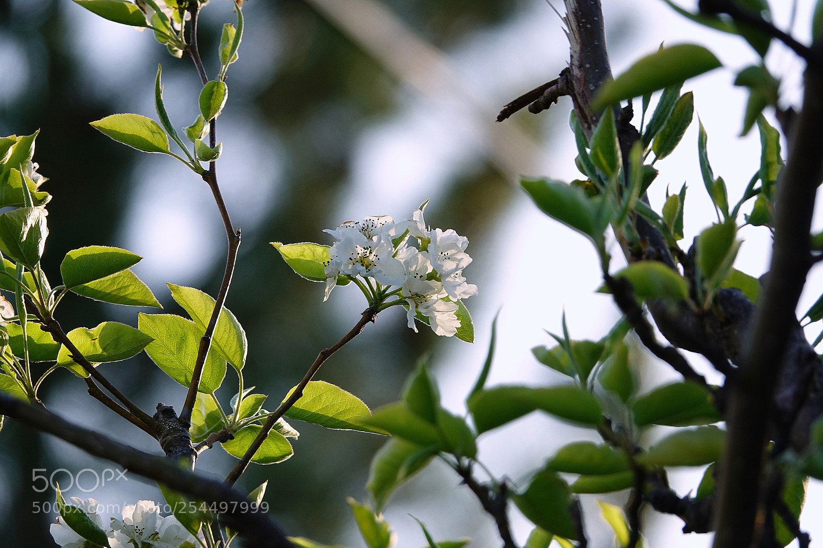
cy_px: 274
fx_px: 9142
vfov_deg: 3.4
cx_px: 412
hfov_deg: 5.2
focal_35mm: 400
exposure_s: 1/250
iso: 100
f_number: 4
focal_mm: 146.76
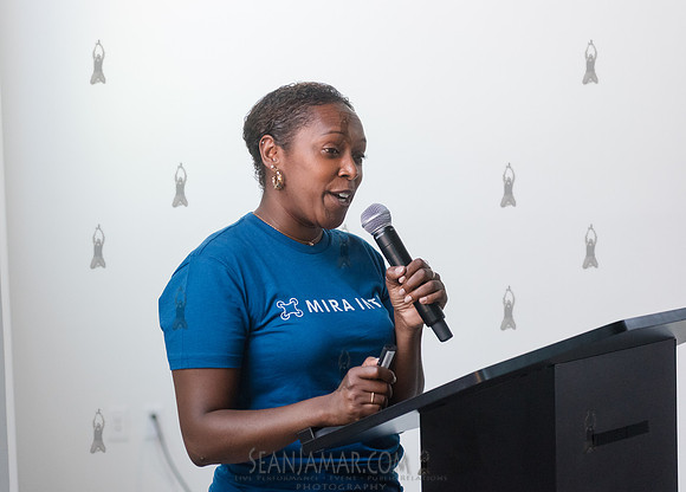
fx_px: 1722
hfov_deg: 22.5
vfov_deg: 16.3
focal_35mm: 88
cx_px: 299
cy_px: 245
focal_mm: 80
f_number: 4
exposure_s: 1/320
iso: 4000
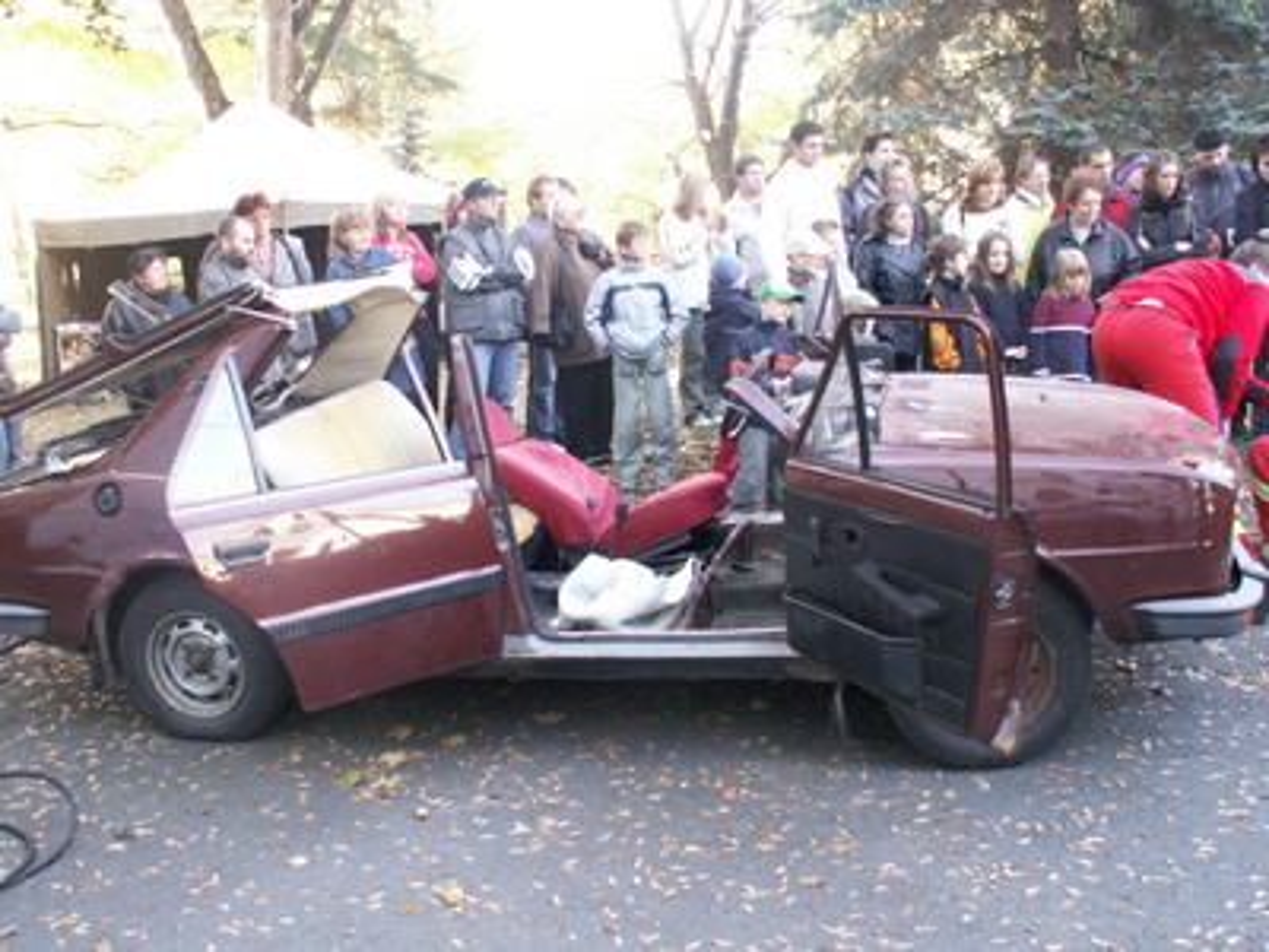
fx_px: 1283
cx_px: 634
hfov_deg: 52.6
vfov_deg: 40.7
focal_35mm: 35
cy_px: 476
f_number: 2.8
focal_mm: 5.86
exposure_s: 1/40
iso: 80
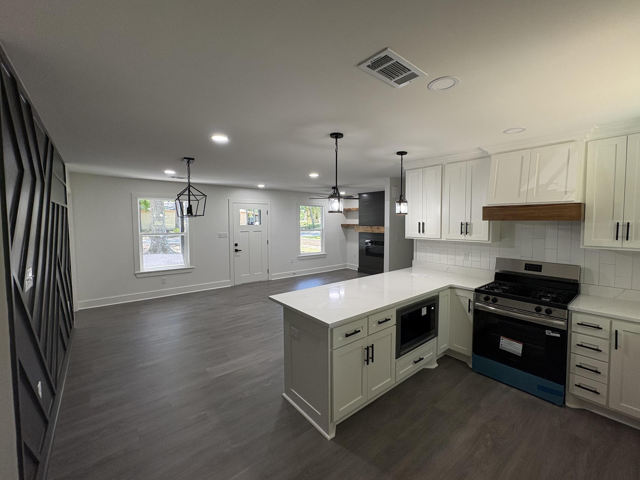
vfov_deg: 81.7
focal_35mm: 15
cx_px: 335
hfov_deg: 98.1
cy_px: 234
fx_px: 277
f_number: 2.2
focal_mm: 2.22
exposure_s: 1/120
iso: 200
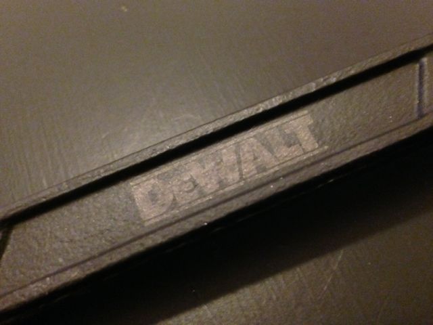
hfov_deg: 55.4
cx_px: 216
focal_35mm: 33
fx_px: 413
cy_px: 162
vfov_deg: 42.9
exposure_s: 1/15
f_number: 2.4
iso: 2000
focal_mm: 4.12
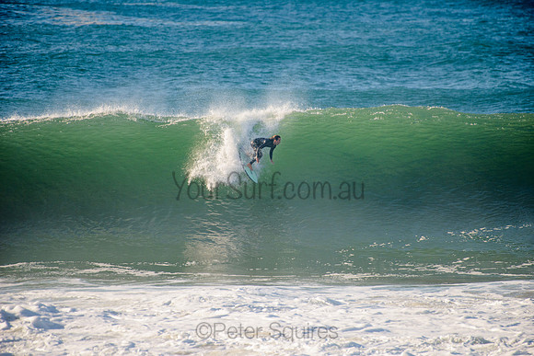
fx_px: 7418
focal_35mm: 500
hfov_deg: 4.1
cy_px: 178
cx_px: 267
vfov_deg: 2.8
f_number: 5.6
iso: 220
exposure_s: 1/1600
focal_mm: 500
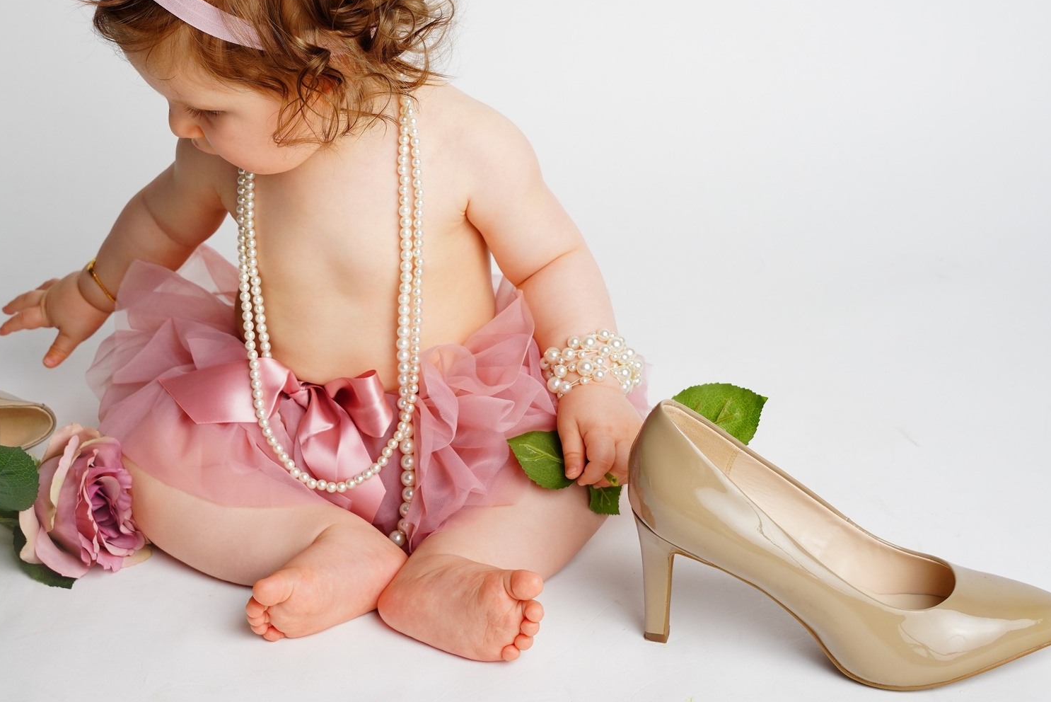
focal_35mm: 63
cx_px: 375
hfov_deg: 31.6
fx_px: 1846
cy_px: 243
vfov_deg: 21.5
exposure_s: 1/200
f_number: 6.3
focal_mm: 36.7
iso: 320
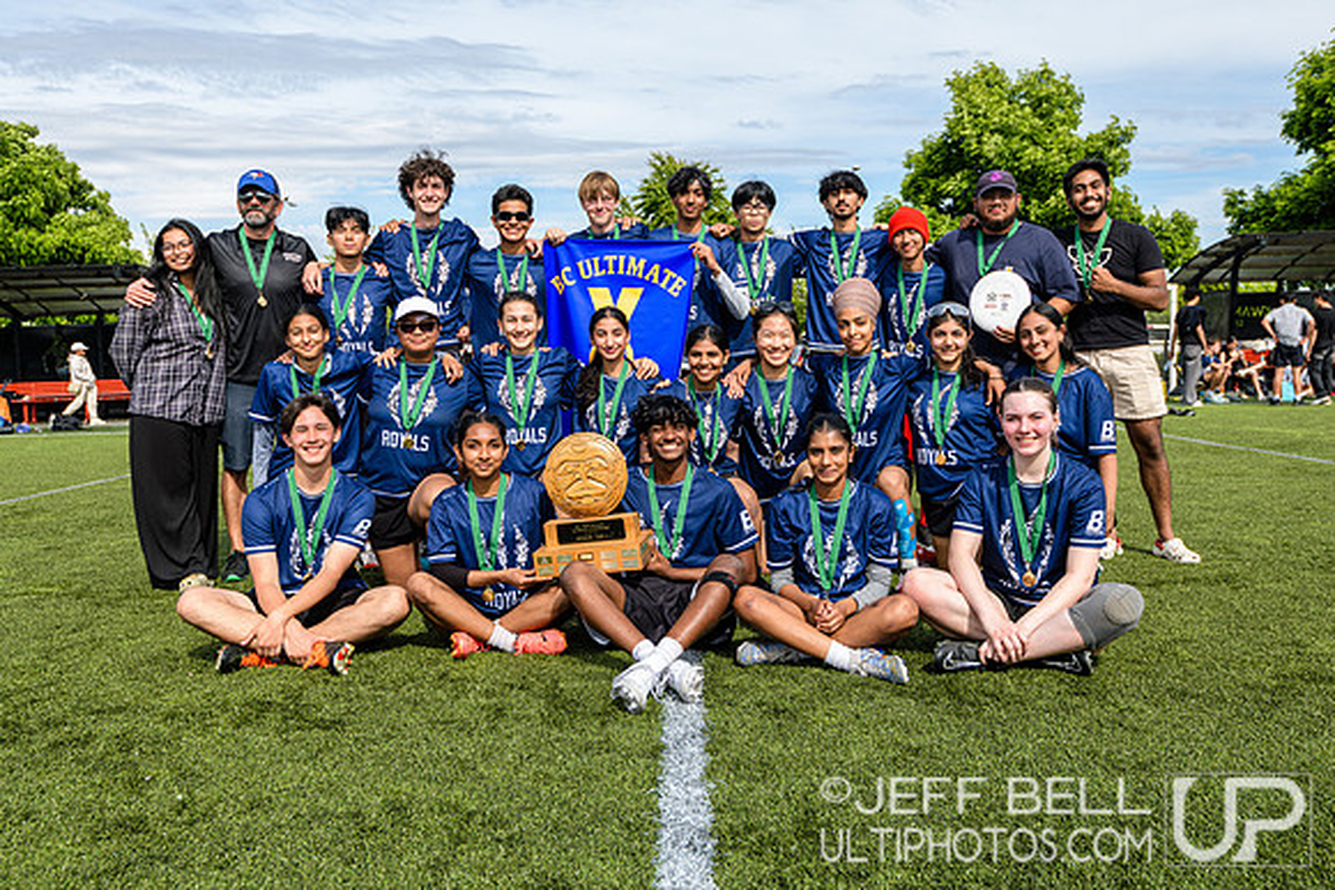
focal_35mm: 31
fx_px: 1150
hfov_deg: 60.3
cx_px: 668
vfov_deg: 42.3
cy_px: 445
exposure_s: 1/400
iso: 100
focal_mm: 31
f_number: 5.6
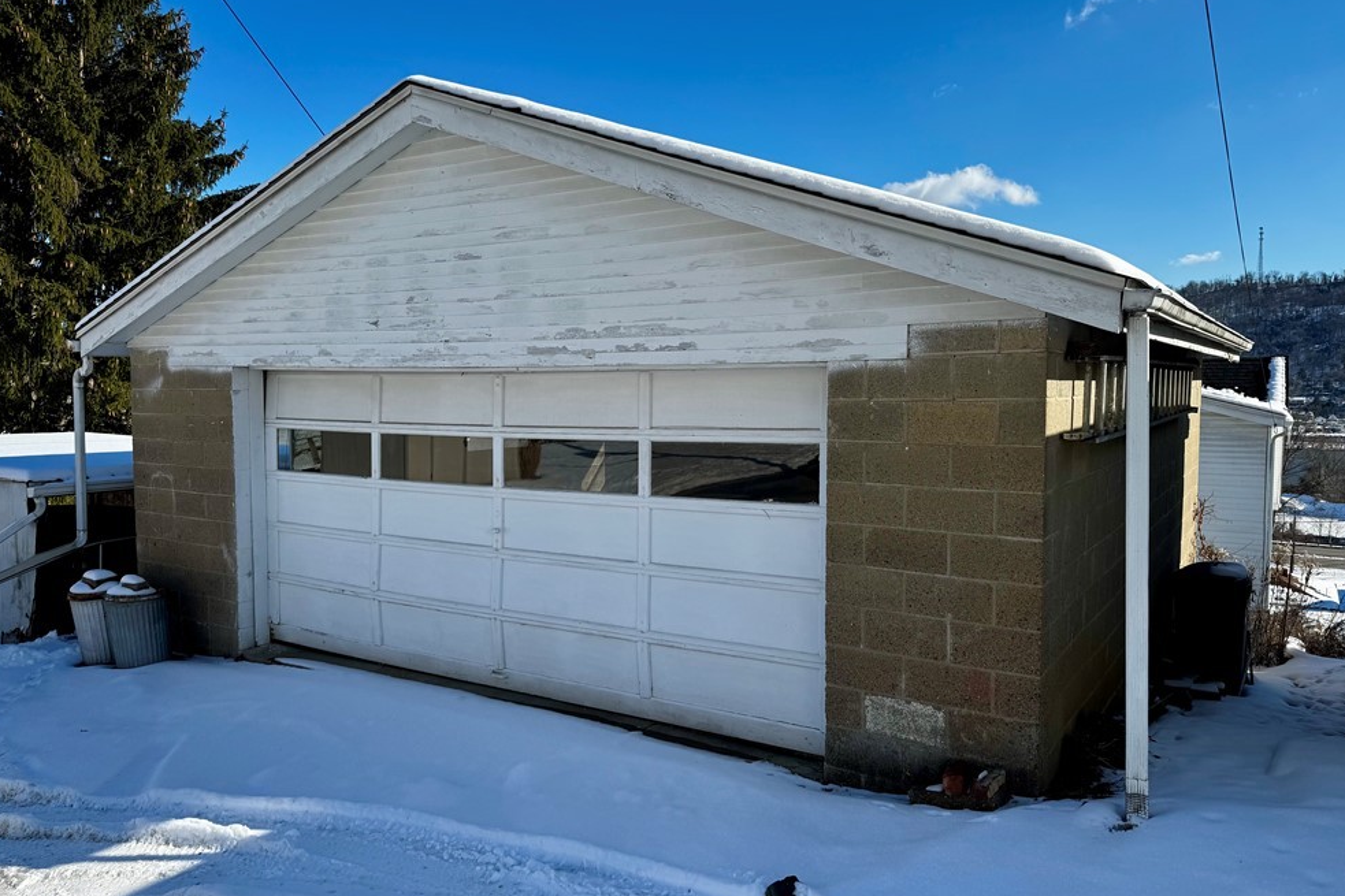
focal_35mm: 26
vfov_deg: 49.5
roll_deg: -0.1
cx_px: 665
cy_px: 447
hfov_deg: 69.4
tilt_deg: -4.2
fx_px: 971
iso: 80
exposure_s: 1/4950
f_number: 1.78
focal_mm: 6.76
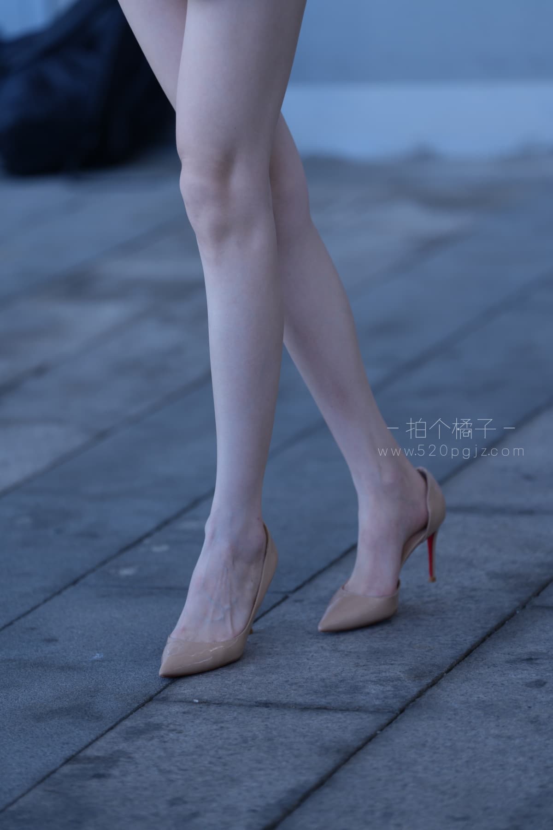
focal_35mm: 173
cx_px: 276
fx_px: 3986
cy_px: 415
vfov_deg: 11.9
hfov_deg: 7.9
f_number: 2.8
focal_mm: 173
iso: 100
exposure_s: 1/200
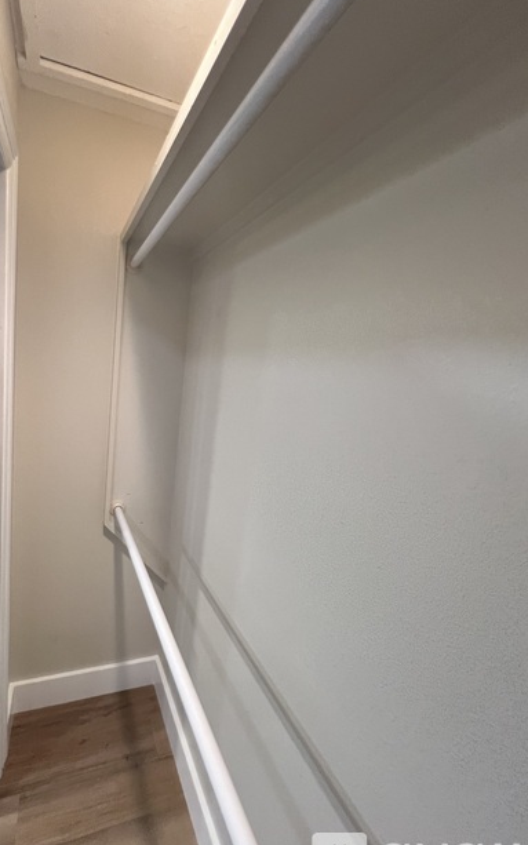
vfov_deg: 101.5
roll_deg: -4.8
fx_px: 345
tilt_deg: -8.9
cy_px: 428
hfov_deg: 73.2
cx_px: 190
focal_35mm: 15
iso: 200
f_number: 1.8
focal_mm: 1.57
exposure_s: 1/60
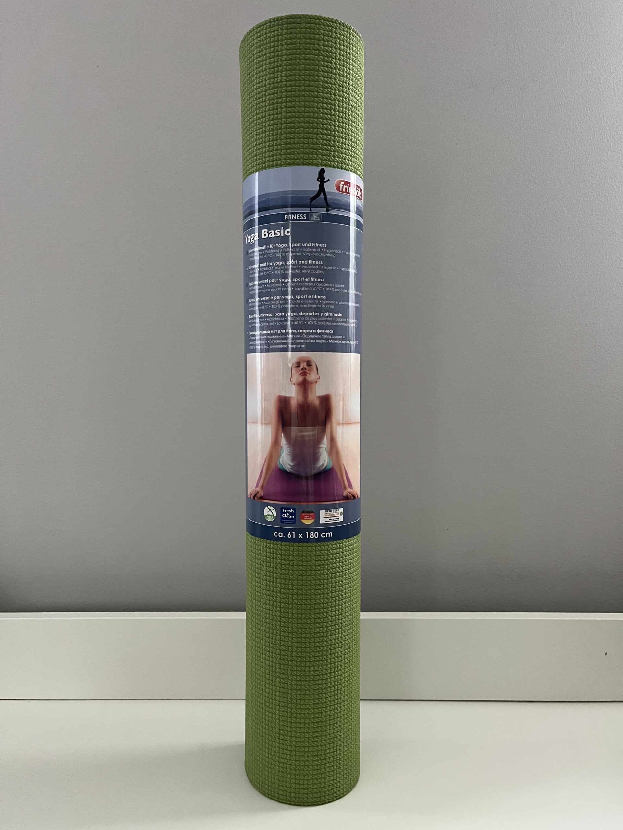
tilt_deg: -2.9
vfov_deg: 67.3
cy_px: 415
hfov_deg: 53.1
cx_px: 312
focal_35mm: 26
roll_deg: +0.2
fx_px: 624
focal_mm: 5.1
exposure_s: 1/50
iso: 500
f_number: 1.6
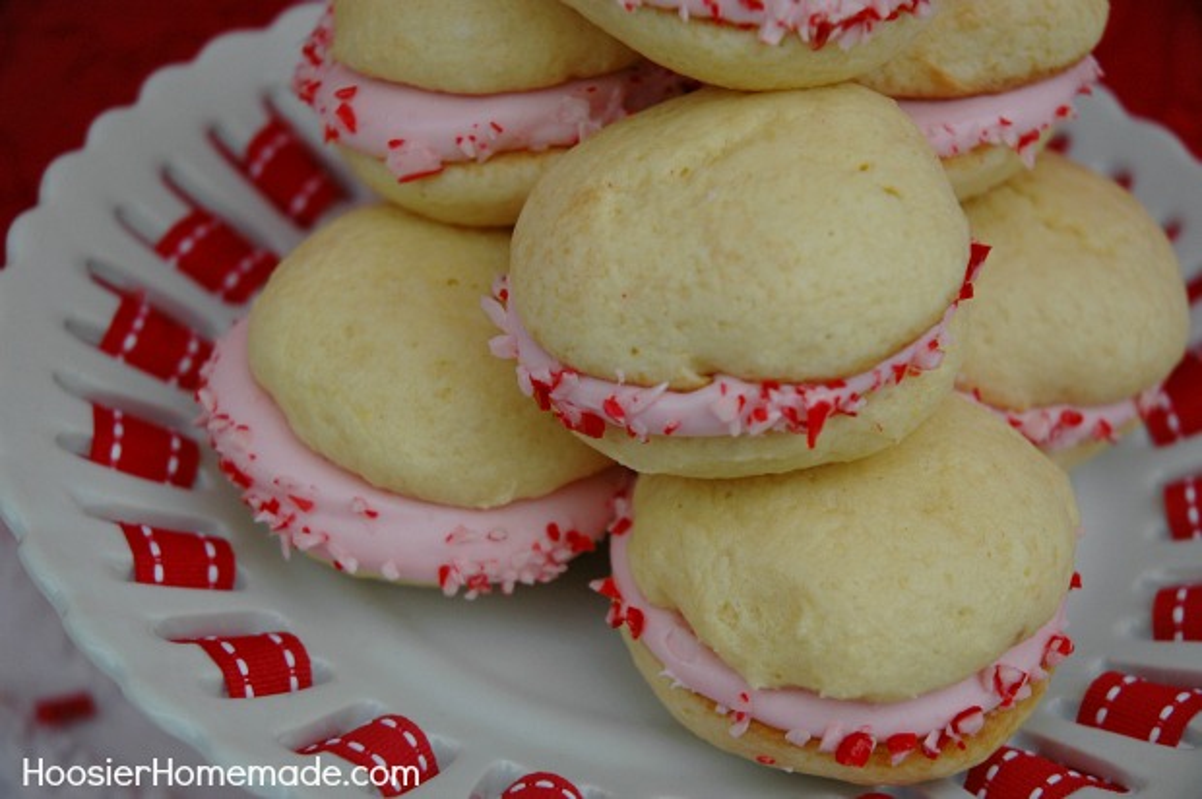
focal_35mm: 105
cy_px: 400
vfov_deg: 13.0
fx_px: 3502
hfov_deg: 19.5
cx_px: 601
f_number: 5
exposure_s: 1/100
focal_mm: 70
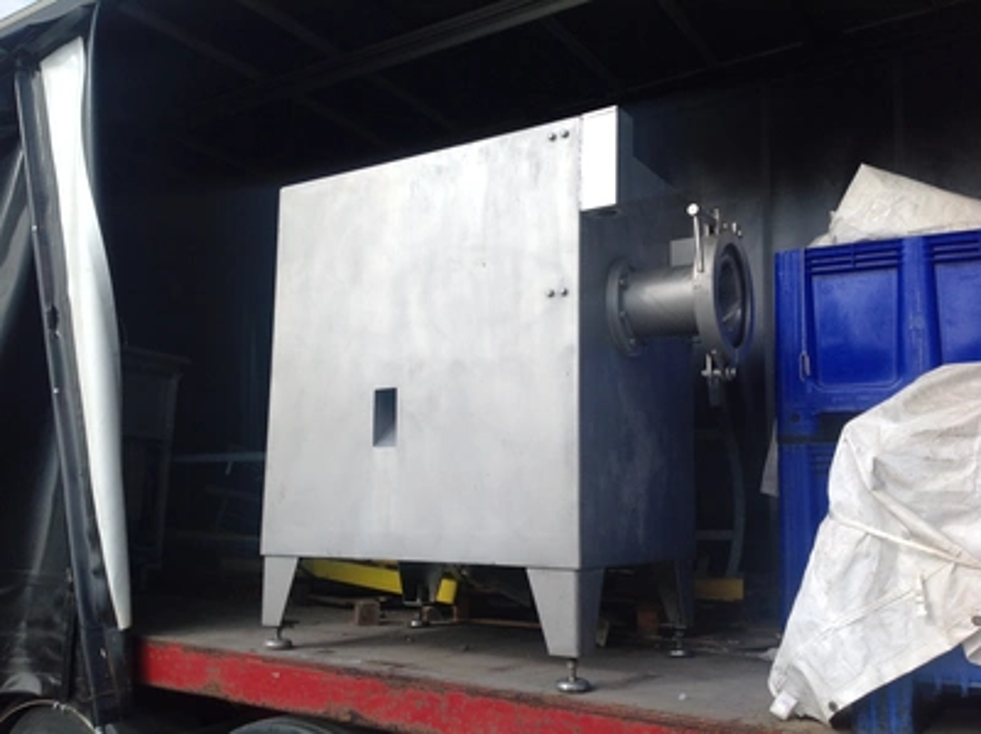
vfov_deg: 40.6
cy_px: 367
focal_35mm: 35
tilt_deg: +9.9
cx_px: 490
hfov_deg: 52.7
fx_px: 991
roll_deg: -0.6
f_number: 2.4
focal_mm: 4.28
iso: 50
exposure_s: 1/1439
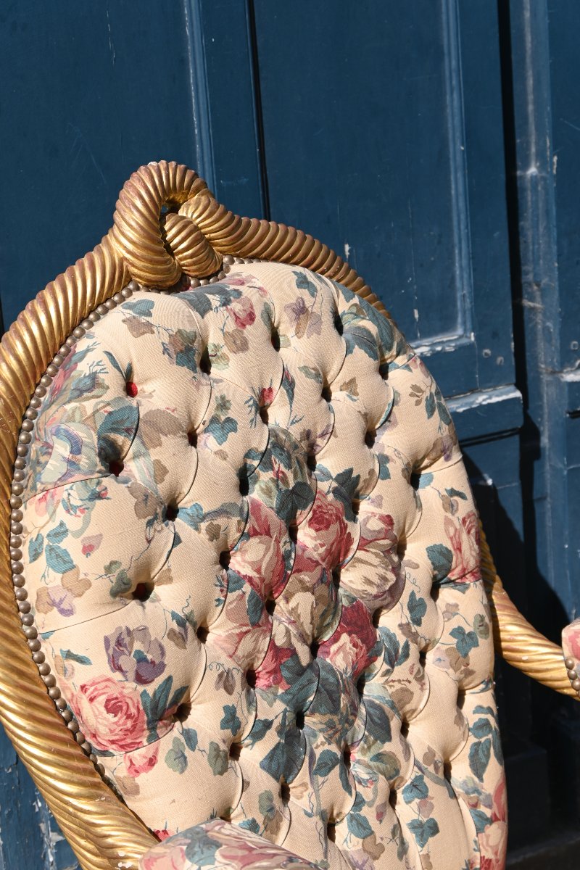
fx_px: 2066
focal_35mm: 86
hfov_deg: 16.0
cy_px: 435
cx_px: 290
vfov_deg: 23.8
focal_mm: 57
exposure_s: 1/400
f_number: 7.1
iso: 100
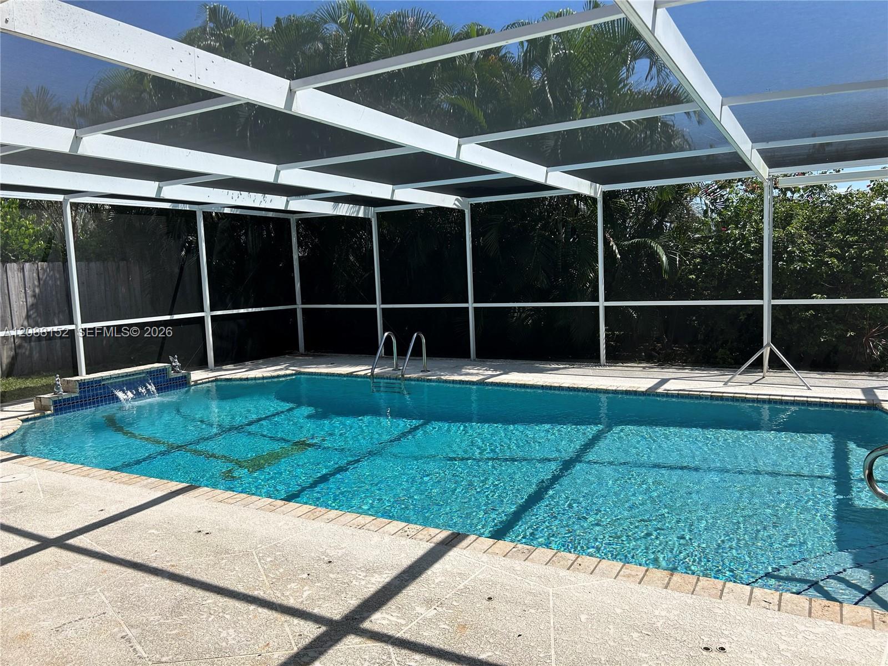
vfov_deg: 53.1
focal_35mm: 26
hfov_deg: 67.3
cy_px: 333
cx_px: 444
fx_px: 667
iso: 50
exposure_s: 1/3704
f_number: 1.5
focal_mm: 5.7
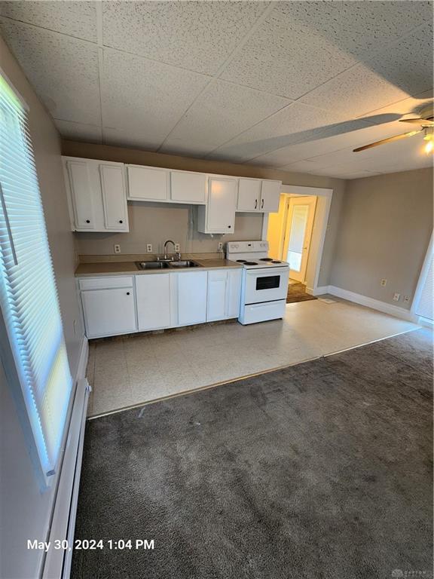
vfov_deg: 106.2
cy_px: 290
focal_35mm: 13
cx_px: 217
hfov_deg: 89.9
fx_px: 217
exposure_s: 1/60
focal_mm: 2.2
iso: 400
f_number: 2.2
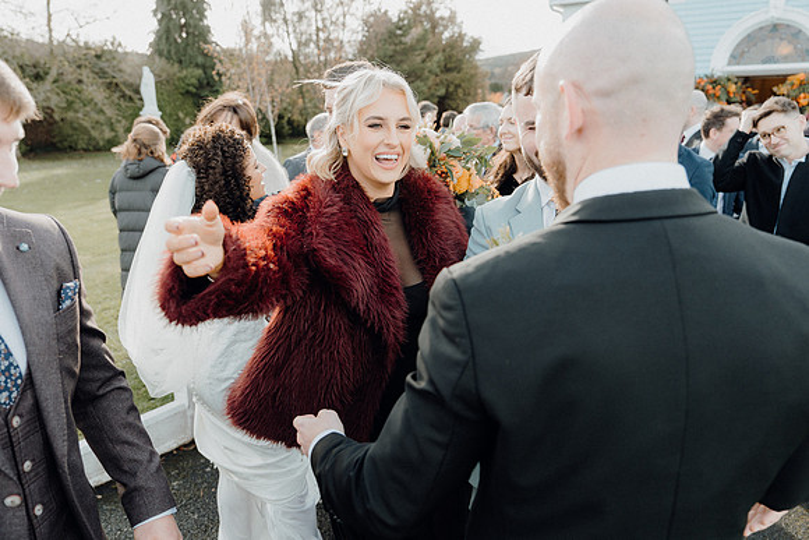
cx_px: 404
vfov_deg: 46.4
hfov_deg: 65.5
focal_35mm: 28
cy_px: 270
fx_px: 629
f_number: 3.5
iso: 320
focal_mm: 28
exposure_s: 1/400
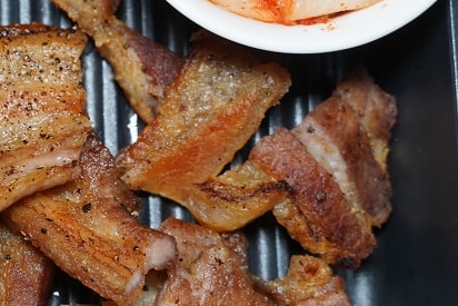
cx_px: -79
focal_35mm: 102
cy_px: 129
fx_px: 1298
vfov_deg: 13.4
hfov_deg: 19.0
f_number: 4
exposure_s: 1/60
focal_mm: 35
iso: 400
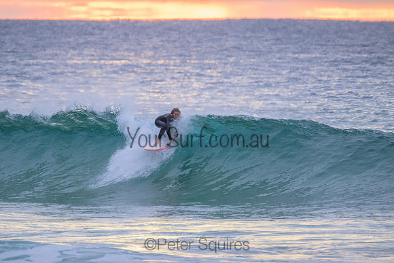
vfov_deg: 1.7
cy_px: 132
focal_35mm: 800
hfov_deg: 2.6
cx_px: 197
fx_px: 8757
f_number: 11
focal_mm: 800
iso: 4000
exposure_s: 1/125
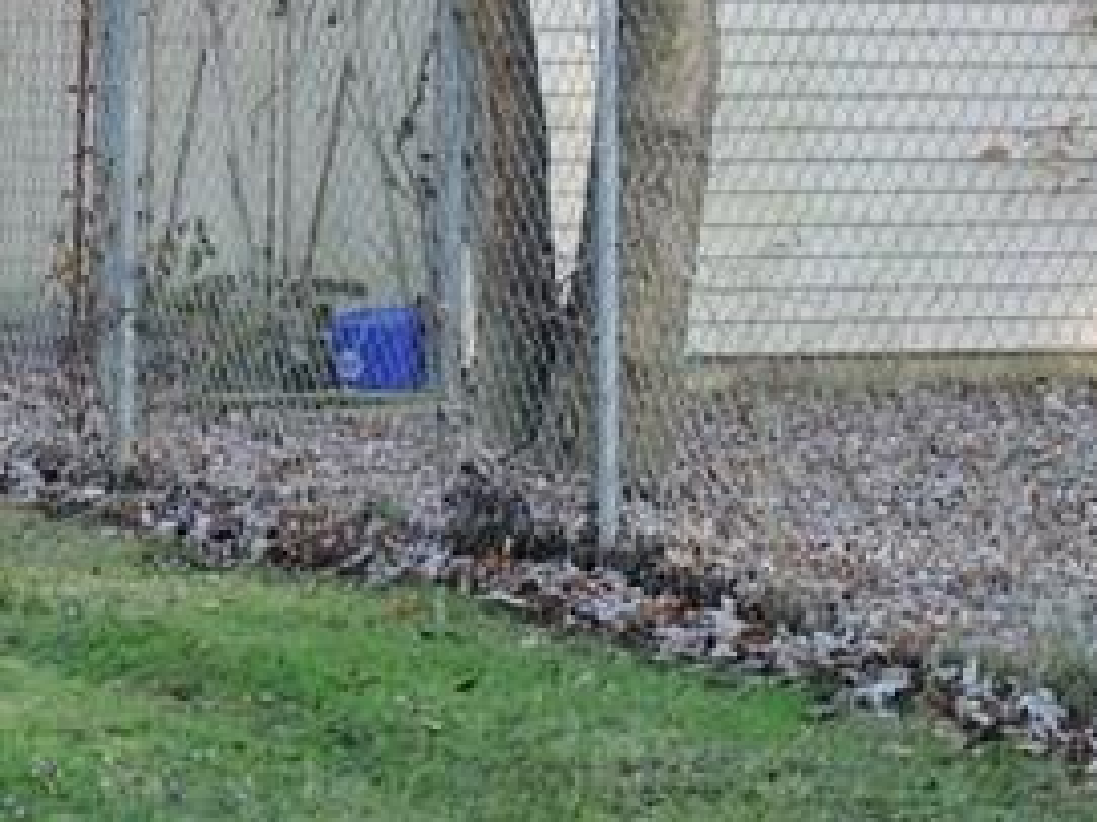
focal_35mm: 208
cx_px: 834
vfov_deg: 7.1
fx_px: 6589
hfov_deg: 9.5
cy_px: 49
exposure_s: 1/80
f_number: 3.7
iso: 100
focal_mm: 9.8
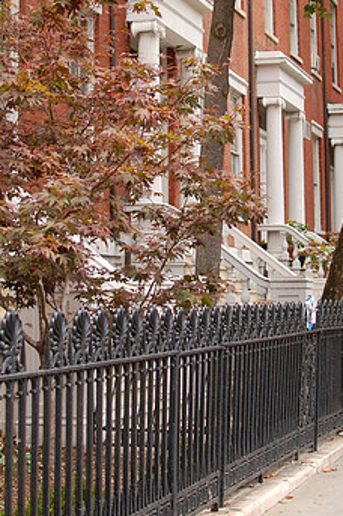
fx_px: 1272
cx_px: 239
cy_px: 149
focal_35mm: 89
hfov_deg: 15.3
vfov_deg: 22.8
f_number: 3.2
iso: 400
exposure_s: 1/800
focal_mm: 35
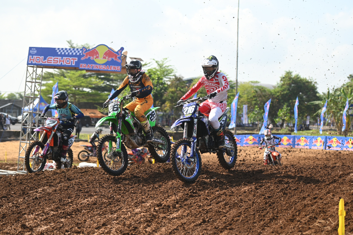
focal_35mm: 80
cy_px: 118
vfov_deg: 17.0
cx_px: 176
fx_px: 784
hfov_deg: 25.4
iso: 400
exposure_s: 1/4000
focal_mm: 80
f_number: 2.8
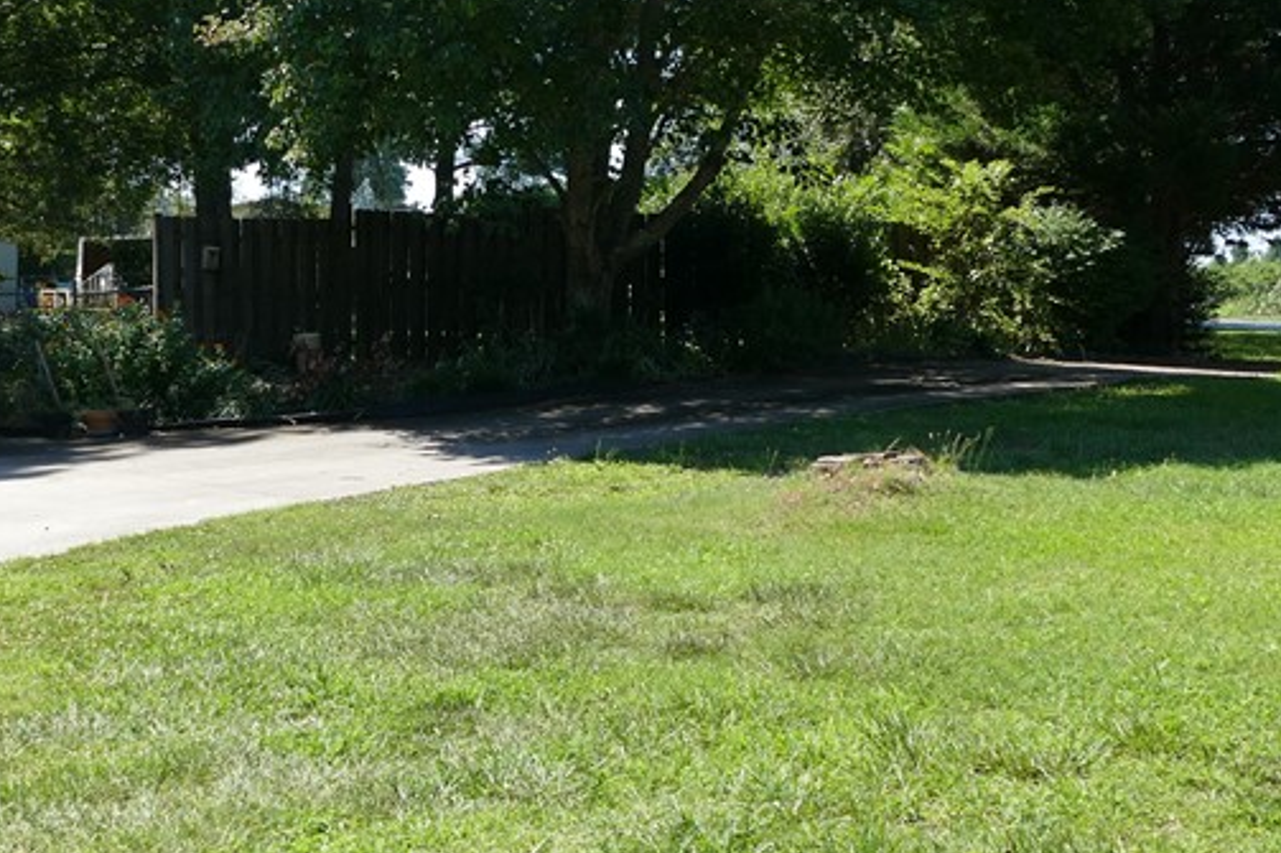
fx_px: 1921
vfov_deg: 25.0
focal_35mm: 54
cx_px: 351
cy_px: 354
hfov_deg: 36.2
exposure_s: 1/1000
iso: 125
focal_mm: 9.12
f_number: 2.8
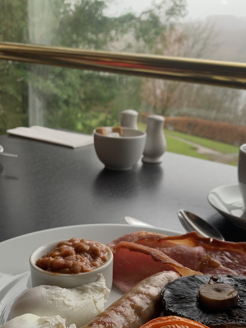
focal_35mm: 41
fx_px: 388
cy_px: 246
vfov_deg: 44.3
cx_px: 123
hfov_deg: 35.1
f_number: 1.8
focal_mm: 4.25
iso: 50
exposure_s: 1/50
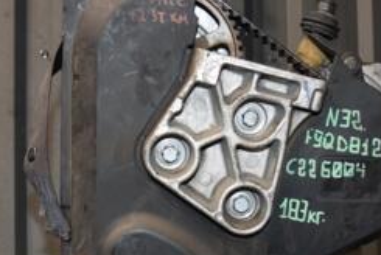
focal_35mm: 66
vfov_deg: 20.0
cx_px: 140
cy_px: 260
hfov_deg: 30.3
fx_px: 699
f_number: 5
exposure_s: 1/60
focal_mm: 18
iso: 800
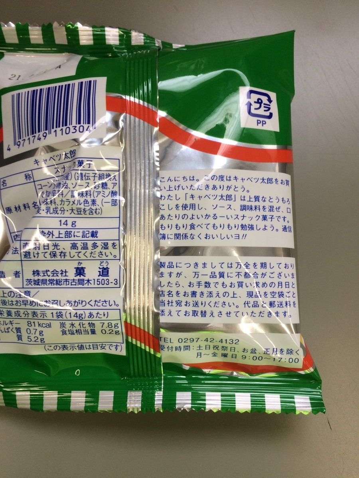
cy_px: 239
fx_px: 401
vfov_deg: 61.7
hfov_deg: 48.2
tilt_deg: -80.2
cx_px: 180
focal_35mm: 29
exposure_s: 1/60
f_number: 2.2
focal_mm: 4.15
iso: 50
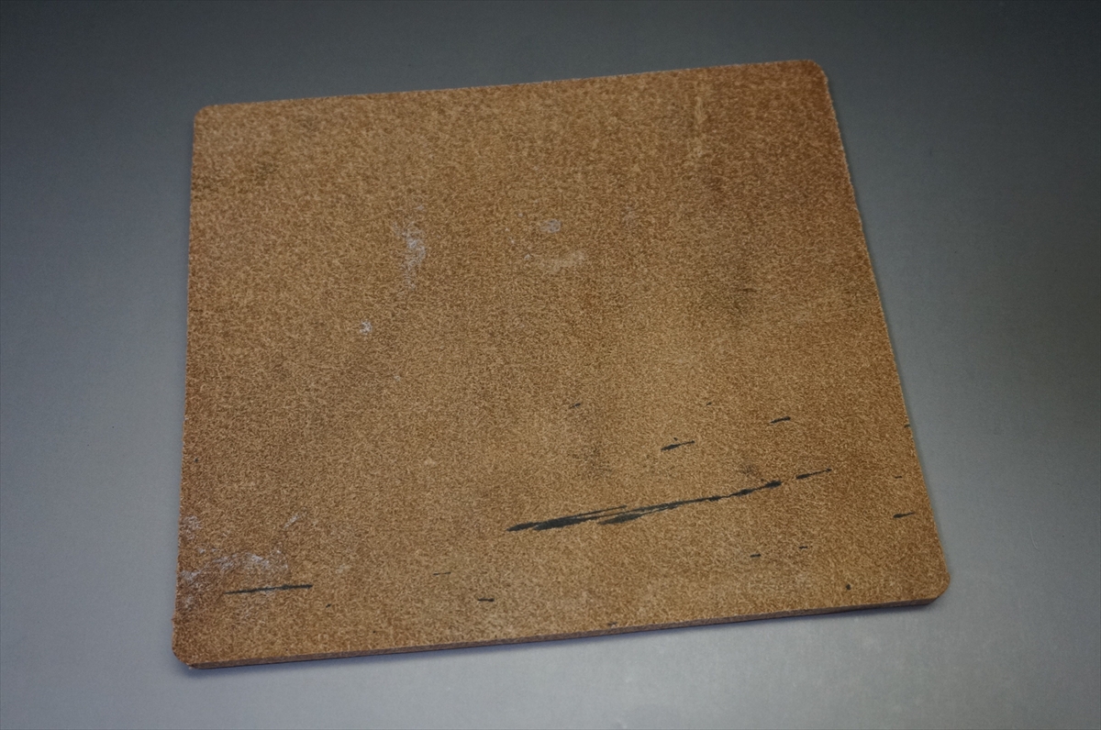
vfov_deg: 35.4
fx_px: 1145
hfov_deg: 51.4
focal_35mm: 38
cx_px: 550
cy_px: 365
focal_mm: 25
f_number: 4.5
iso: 1000
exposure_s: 1/160
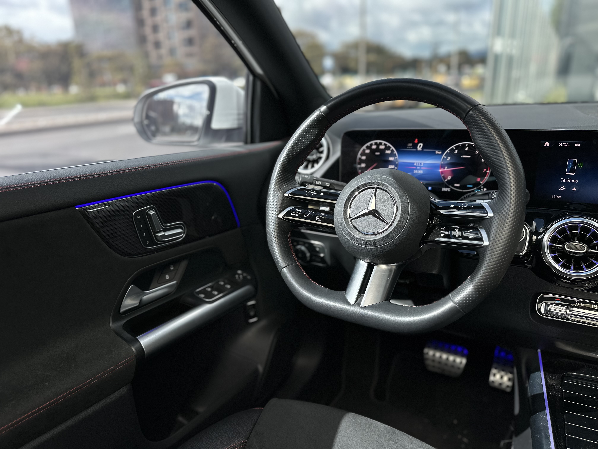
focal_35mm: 24
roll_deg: +1.6
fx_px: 415
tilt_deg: -18.8
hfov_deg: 71.6
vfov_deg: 56.8
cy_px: 224
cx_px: 299
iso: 100
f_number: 1.78
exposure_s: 1/121
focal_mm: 6.86
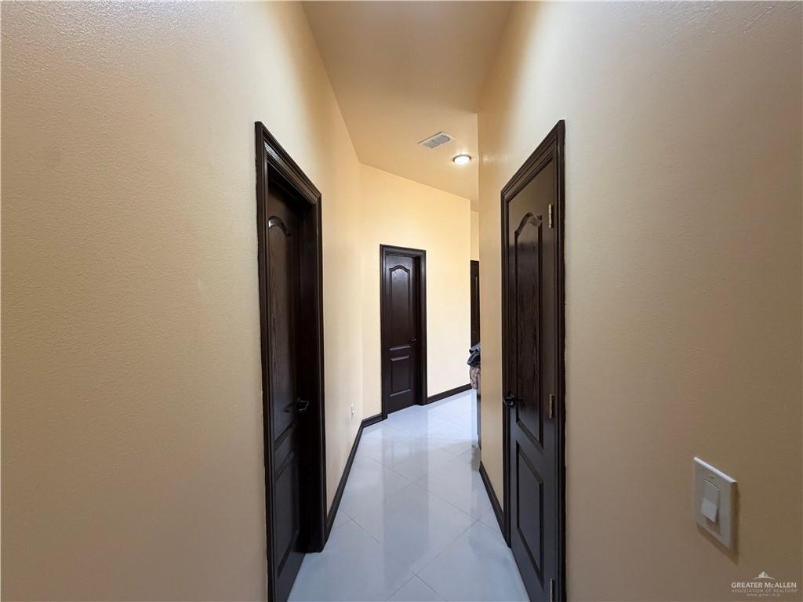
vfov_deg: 85.7
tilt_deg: -2.3
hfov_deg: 102.1
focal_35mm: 14
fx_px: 325
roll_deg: +0.6
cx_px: 402
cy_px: 301
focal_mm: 2.22
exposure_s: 1/60
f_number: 2.2
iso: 500
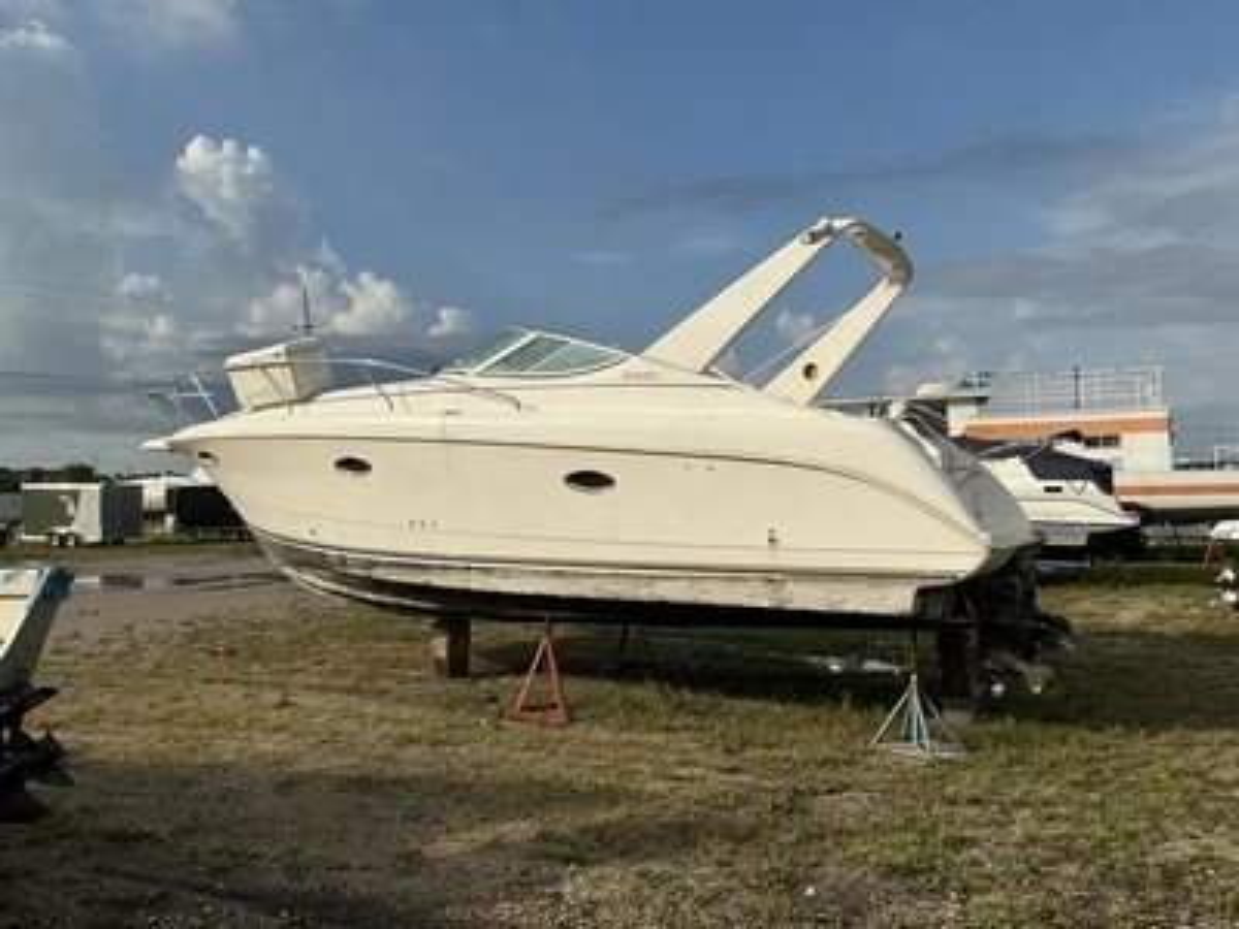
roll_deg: +1.5
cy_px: 464
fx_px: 1002
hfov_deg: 63.4
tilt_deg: +0.5
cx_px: 620
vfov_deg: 49.7
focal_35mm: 28
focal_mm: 3
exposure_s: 1/3534
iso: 25
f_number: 1.8
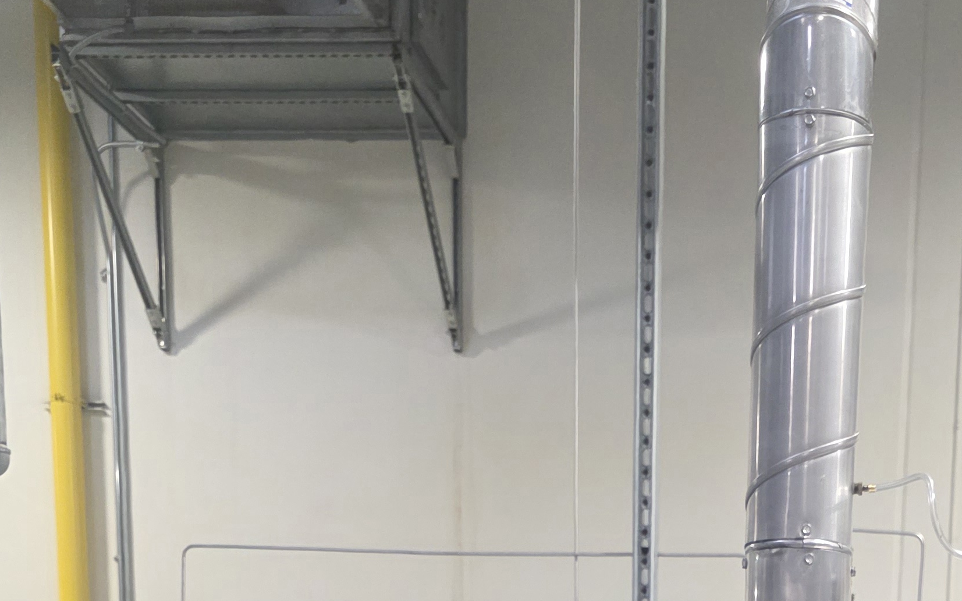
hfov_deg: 33.3
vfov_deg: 17.7
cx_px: 802
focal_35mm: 59
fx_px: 1547
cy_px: 1083
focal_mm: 6.3
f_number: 1.7
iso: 640
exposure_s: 1/120
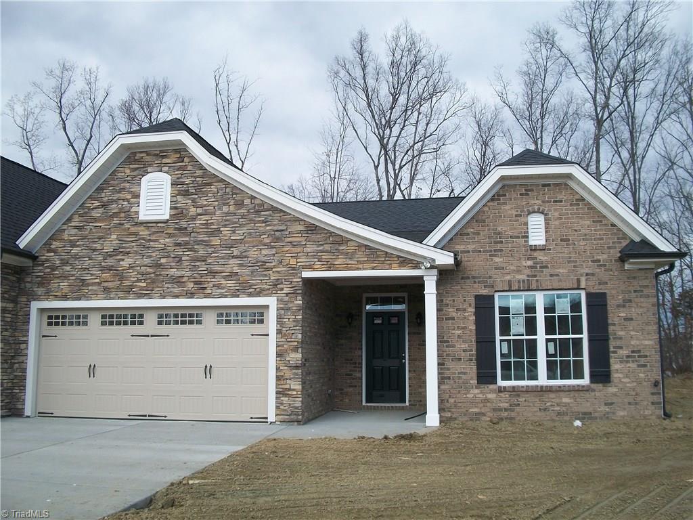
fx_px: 641
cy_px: 260
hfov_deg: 56.8
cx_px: 346
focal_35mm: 32
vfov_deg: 44.2
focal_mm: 5.7
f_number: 5.5
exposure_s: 1/200
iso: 80
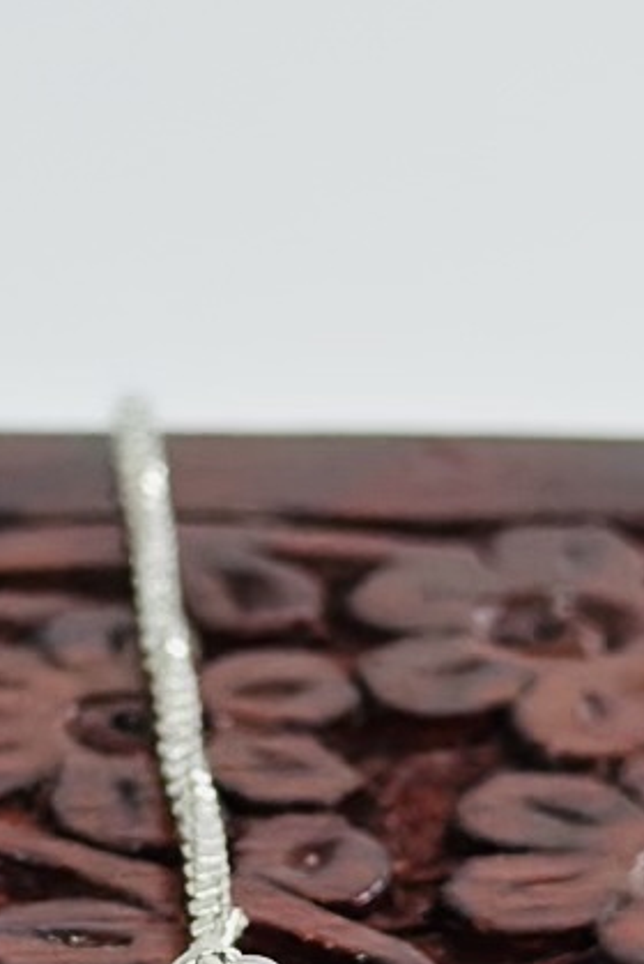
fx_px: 6429
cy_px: 690
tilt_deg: -27.2
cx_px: -28
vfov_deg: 8.6
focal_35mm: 240
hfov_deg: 5.7
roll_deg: -3.5
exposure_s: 1/1667
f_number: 1.78
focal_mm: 6.86
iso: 80
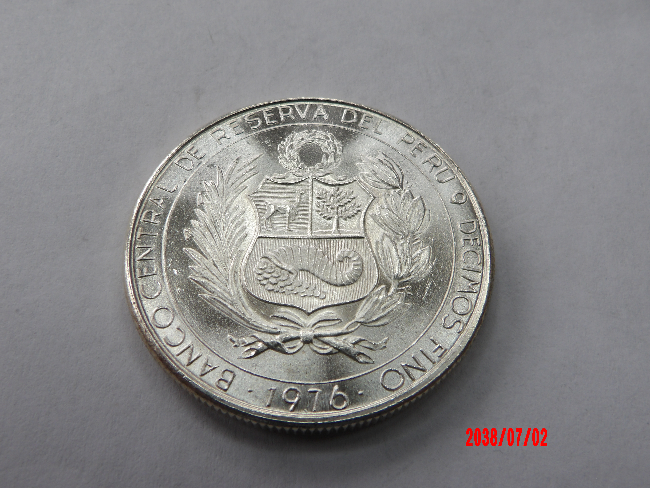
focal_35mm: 35
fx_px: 657
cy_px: 242
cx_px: 332
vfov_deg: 40.7
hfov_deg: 52.6
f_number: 4.5
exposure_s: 1/40
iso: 100
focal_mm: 6.2
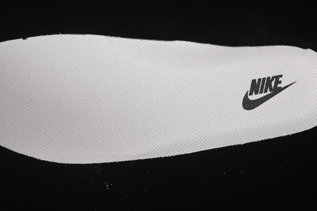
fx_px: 660
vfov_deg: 18.2
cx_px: 158
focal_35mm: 75
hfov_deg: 27.0
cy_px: 106
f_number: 7.1
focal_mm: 50
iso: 160
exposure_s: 1/80
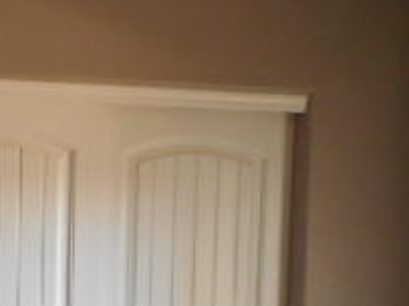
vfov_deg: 18.0
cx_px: -71
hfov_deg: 22.9
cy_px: 336
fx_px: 933
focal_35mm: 79
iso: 400
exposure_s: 1/30
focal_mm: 4.5
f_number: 3.7
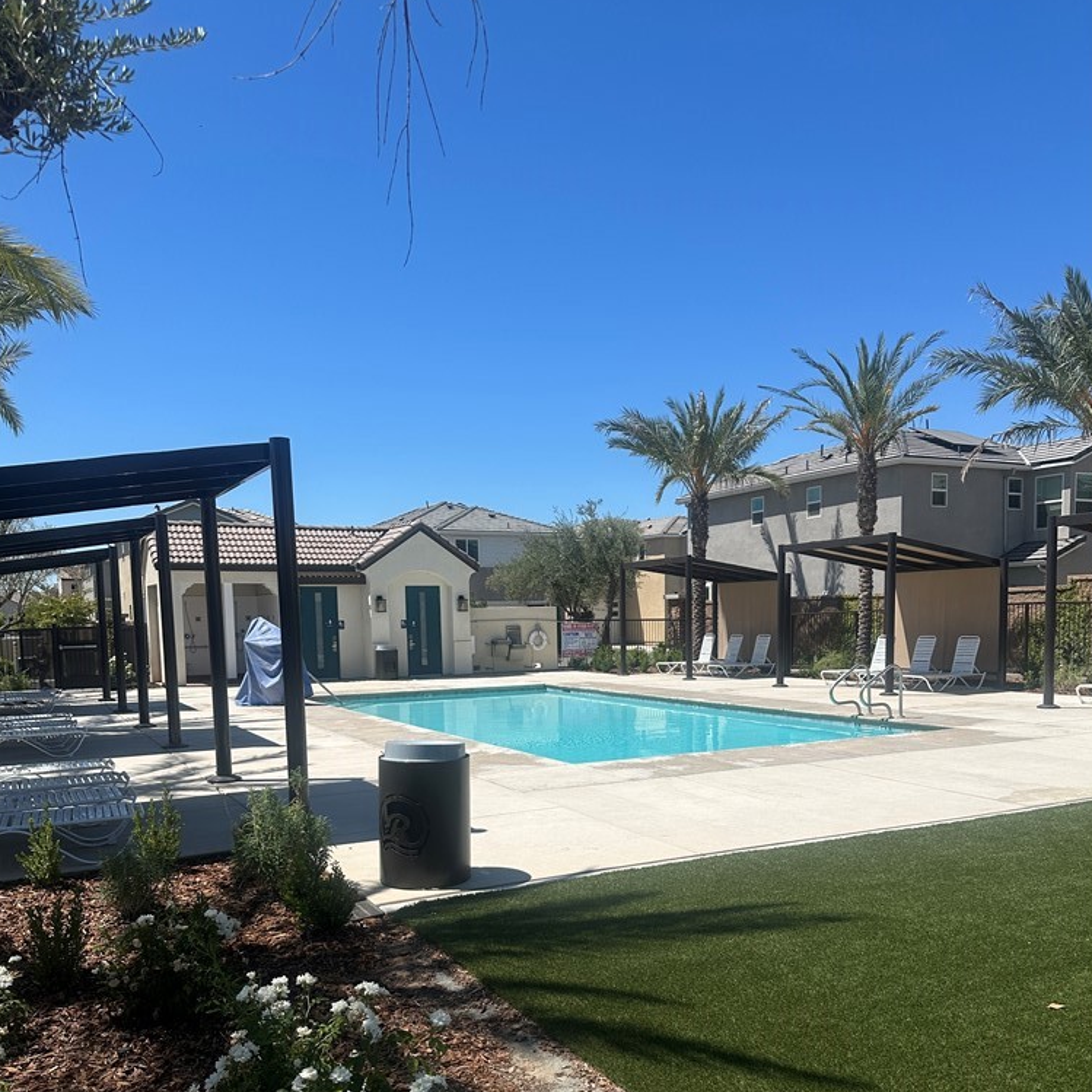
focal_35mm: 29
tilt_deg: -3.9
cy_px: 703
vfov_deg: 54.8
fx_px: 1035
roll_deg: +1.1
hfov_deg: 55.6
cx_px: 547
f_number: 1.78
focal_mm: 6.86
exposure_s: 1/5525
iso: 80
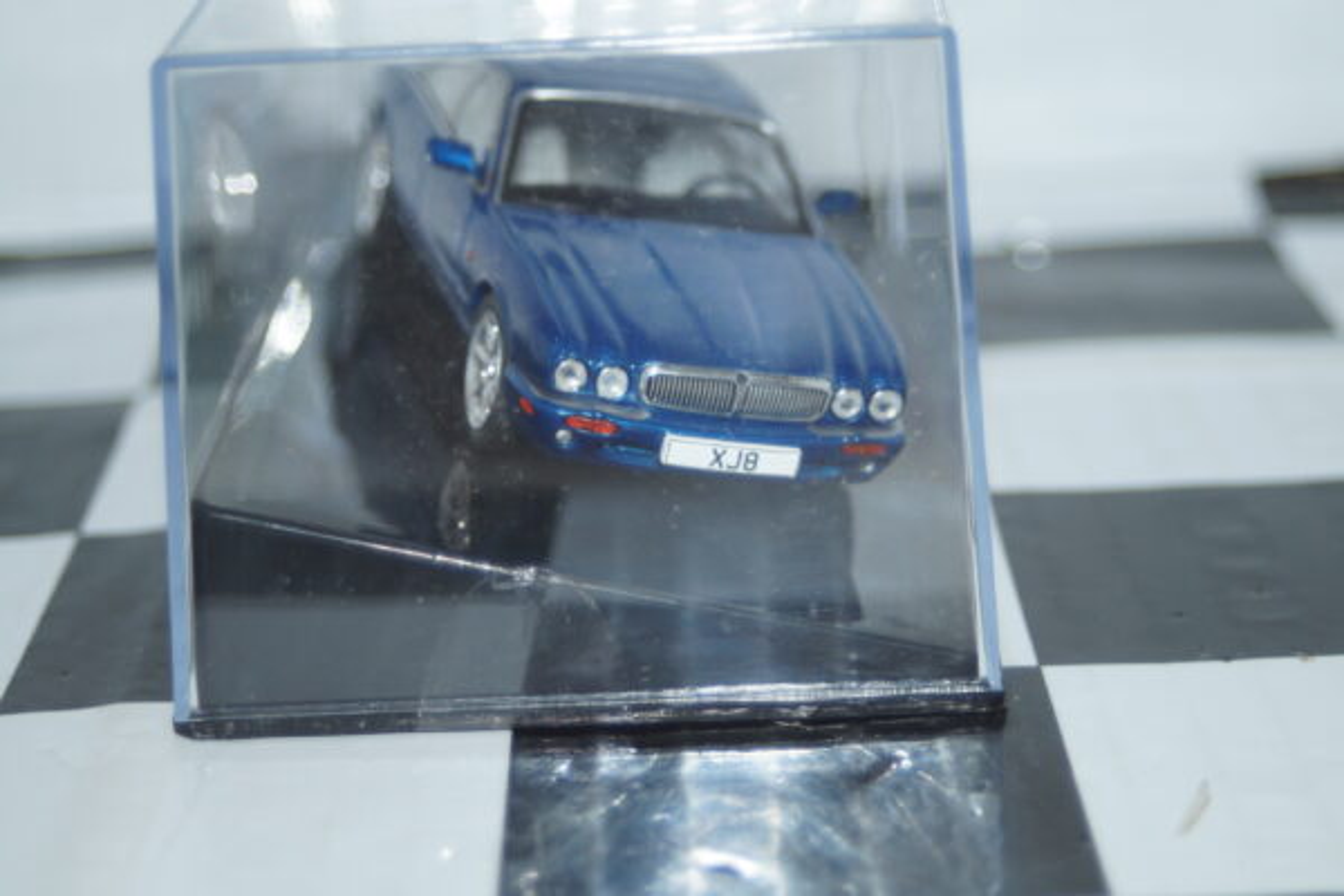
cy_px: 448
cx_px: 672
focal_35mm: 90
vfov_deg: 15.2
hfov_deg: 22.6
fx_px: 3360
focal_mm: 60
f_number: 5.6
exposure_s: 1/60
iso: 250
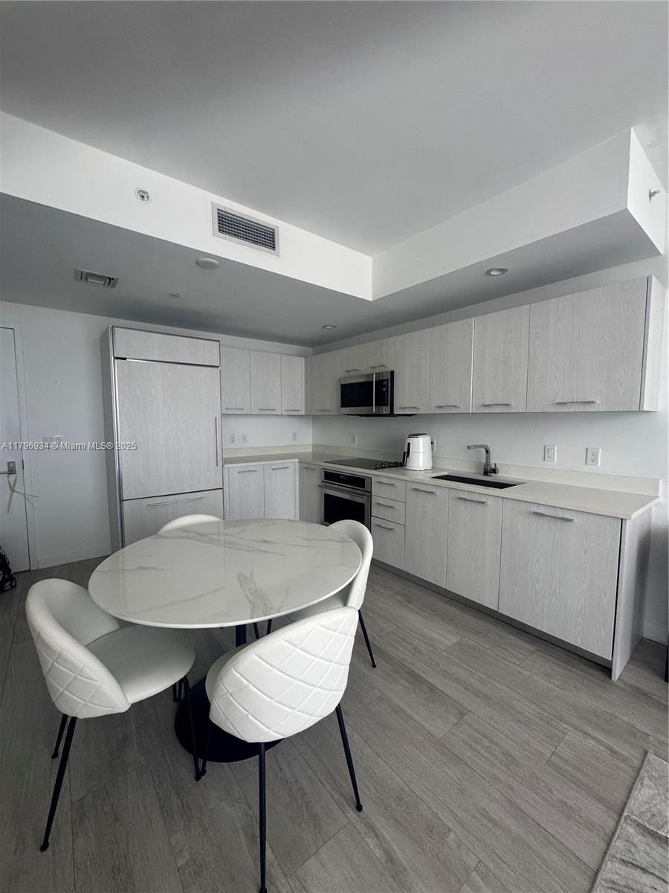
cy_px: 446
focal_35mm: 14
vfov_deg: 102.1
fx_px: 361
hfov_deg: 85.7
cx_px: 334
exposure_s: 1/99
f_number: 2.2
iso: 250
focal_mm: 2.22
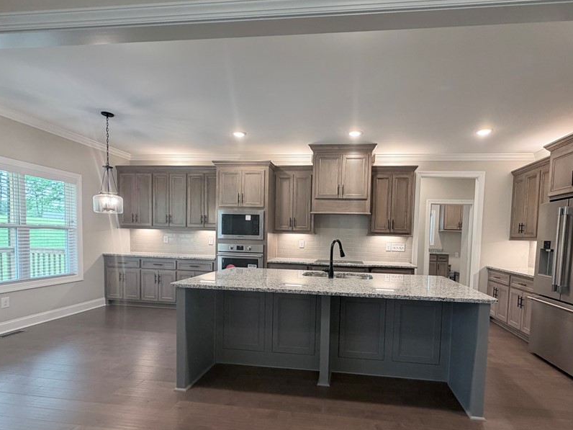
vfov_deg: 71.0
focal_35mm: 18
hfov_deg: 87.5
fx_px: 298
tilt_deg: -3.6
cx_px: 315
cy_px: 252
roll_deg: -1.2
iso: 200
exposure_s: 1/60
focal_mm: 2.22
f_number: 2.2
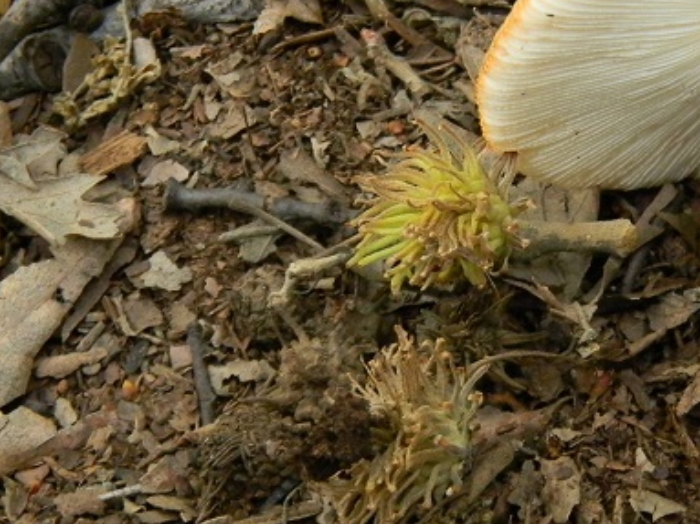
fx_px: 2830
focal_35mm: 140
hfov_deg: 13.9
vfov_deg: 10.6
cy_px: 298
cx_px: 704
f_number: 4.3
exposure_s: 1/30
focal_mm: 12.2
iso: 309
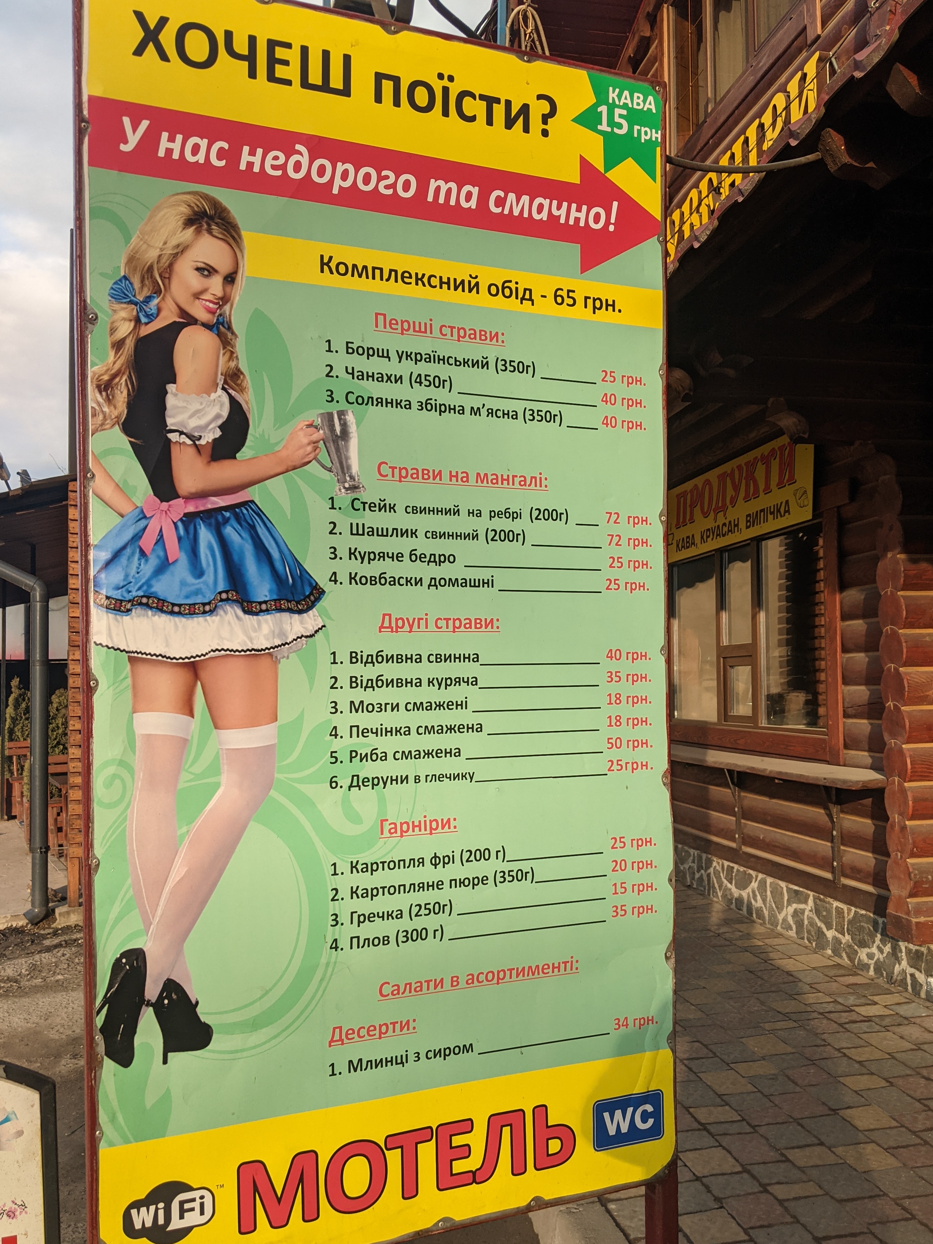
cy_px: 648
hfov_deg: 46.8
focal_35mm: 30
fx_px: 1078
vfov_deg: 59.9
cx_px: 503
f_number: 1.8
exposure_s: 1/806
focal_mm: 4.44
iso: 47
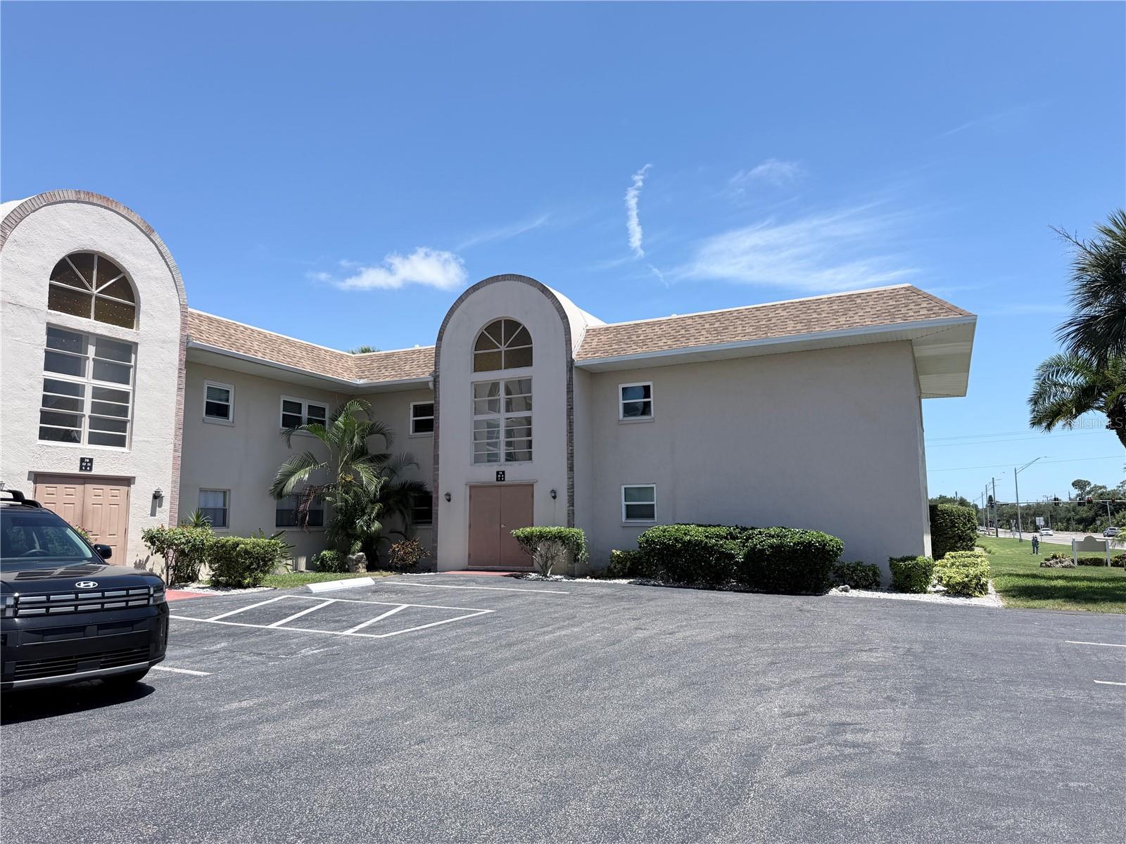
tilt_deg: +6.5
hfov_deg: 71.6
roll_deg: +0.8
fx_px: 781
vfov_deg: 56.8
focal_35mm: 24
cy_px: 422
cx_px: 563
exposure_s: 1/4405
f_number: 1.78
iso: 80
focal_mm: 6.76
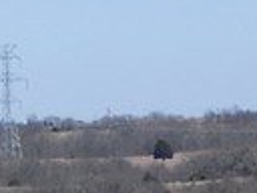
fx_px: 6340
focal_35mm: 854
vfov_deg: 1.7
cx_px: -135
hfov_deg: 2.3
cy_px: 615
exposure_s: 1/400
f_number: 5.6
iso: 64
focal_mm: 18.9
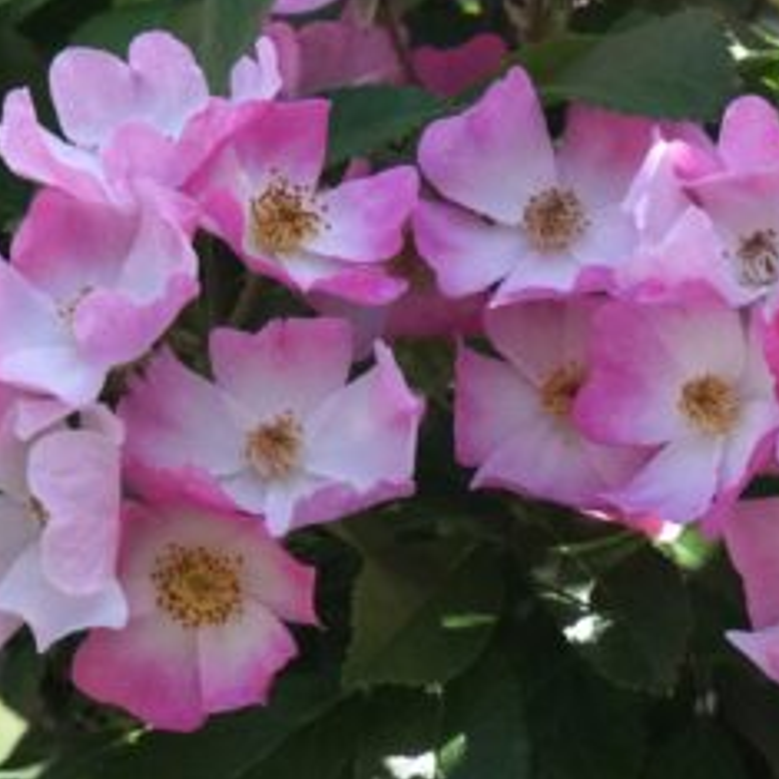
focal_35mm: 380
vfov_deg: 4.6
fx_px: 9675
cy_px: 499
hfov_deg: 4.6
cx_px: 812
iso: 1000
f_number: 10
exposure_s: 1/160
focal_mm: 100
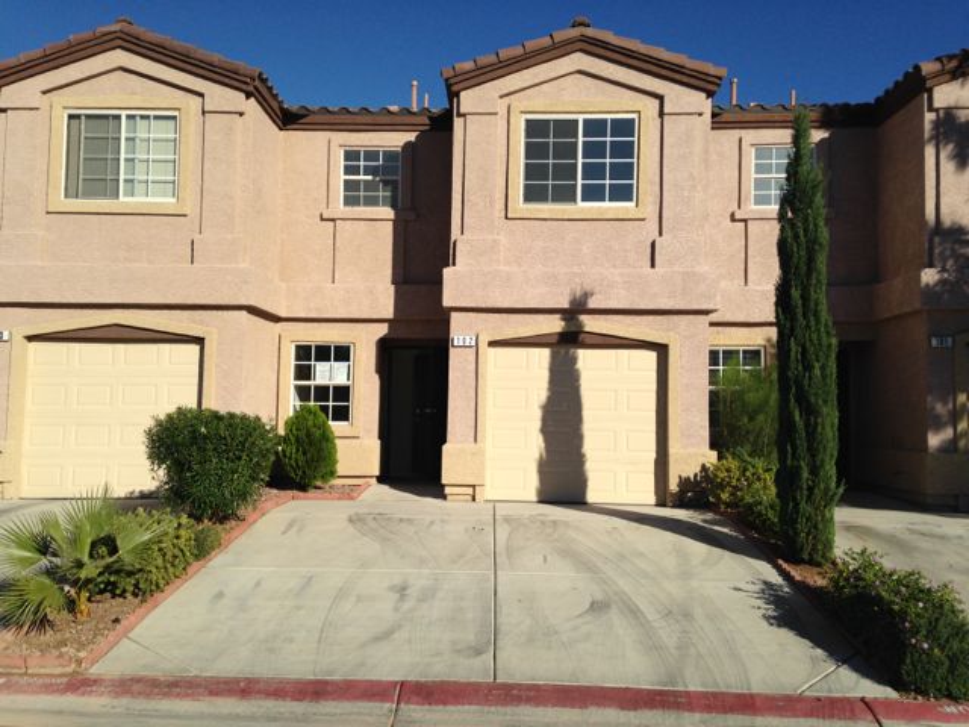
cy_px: 364
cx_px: 484
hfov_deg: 55.4
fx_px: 924
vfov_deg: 42.9
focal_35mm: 33
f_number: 2.4
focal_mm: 4.12
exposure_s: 1/2857
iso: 50
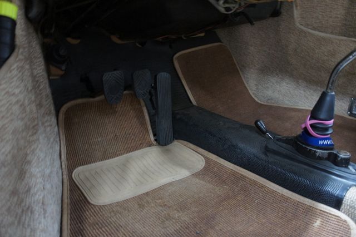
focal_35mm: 27
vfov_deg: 47.9
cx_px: 178
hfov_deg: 67.4
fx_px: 267
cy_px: 118
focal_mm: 18
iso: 1600
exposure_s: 1/13
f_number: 3.5
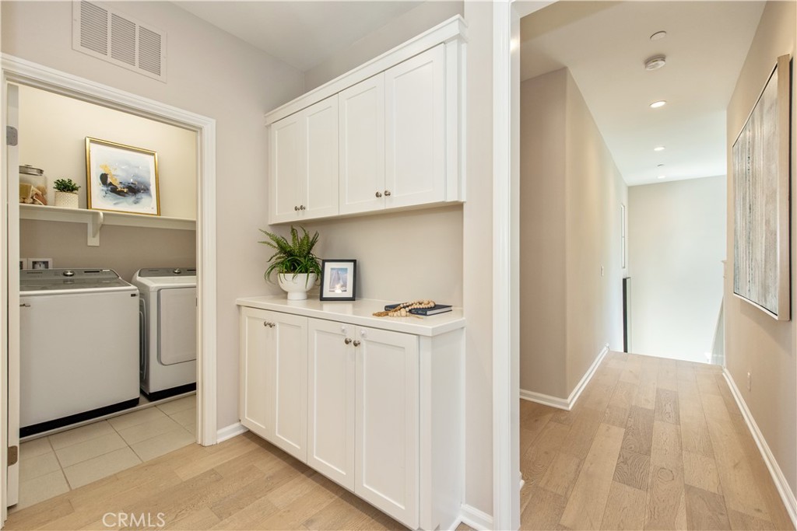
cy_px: 266
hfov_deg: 100.4
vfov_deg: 77.3
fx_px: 332
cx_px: 398
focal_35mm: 15
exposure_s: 1/125
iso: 800
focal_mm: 15
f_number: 5.6
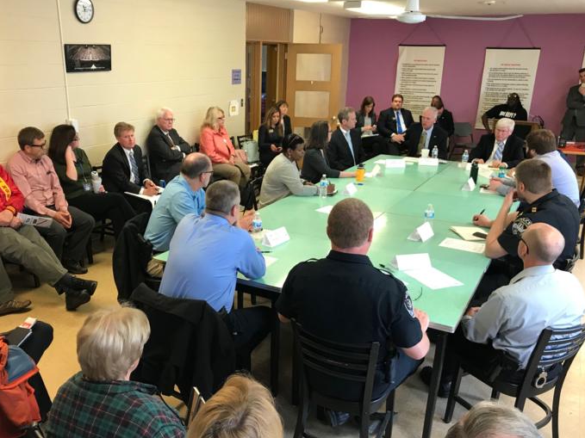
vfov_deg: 42.8
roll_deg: -1.1
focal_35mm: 33
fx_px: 558
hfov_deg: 55.1
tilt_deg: -18.9
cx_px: 248
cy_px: 256
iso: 40
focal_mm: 3.99
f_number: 1.8
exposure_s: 1/17
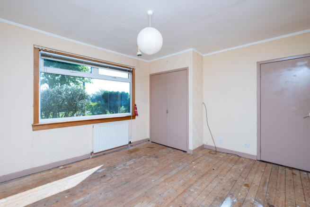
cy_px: 104
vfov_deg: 77.4
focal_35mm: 15
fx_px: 129
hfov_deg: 100.4
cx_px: 155
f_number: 7.1
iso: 200
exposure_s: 1/100
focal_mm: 10
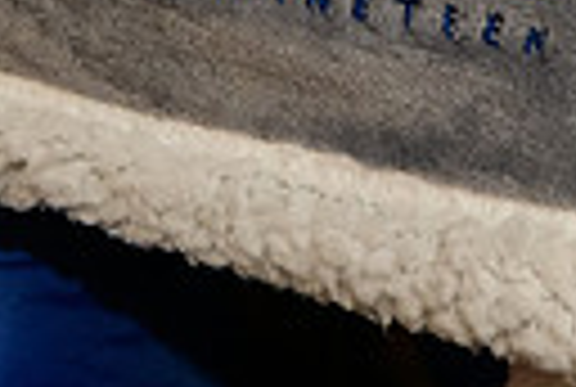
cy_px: -133
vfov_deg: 8.6
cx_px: 328
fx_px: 2534
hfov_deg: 13.0
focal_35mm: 158
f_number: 3.2
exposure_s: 1/125
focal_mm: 35
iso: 1600
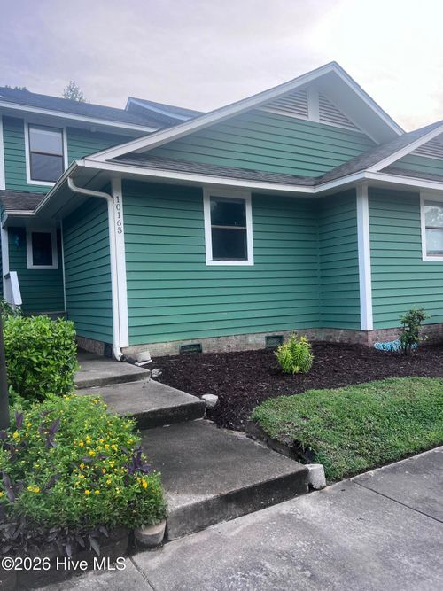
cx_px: 222
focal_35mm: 26
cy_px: 296
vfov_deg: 67.3
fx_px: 444
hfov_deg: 53.0
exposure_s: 1/413
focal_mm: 5.7
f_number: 1.5
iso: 50
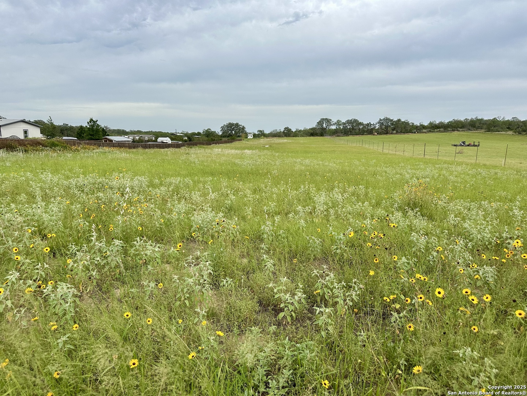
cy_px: 198
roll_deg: -0.9
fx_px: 365
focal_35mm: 24
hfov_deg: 71.6
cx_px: 264
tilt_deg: -9.8
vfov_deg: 56.8
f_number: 1.78
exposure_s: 1/1812
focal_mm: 6.86
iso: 80
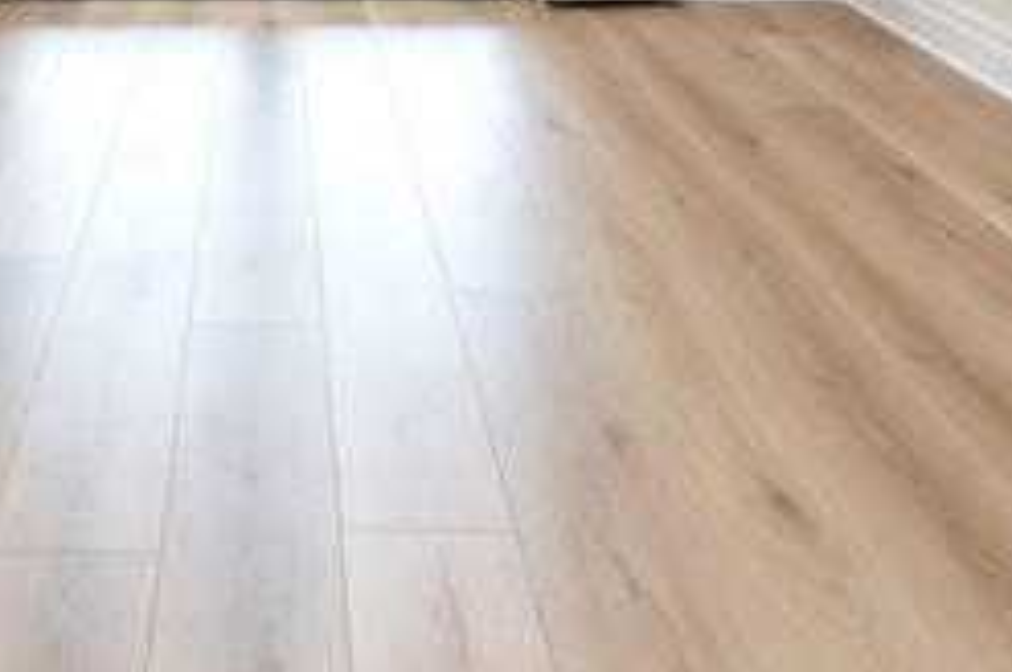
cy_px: -322
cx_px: 258
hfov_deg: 33.9
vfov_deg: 20.2
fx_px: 1628
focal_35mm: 58
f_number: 4
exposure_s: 1/60
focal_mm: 14
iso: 200
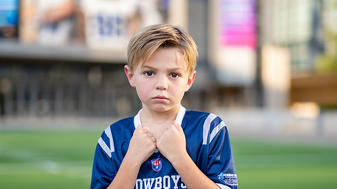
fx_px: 670
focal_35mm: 75
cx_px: 170
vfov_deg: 16.1
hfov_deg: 28.2
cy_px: 120
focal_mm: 50
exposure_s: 1/2000
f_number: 1.2
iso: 100
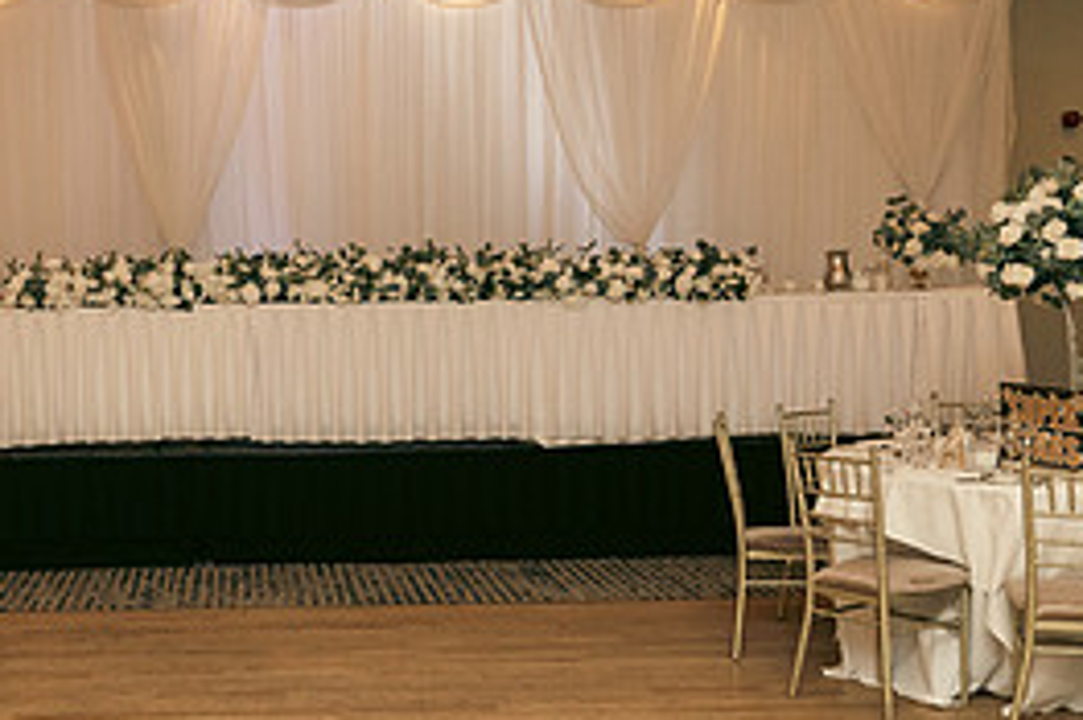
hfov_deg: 36.6
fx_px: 1593
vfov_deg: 25.5
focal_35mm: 53
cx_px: 259
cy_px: 409
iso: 2500
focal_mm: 24
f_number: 3.5
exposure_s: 1/160
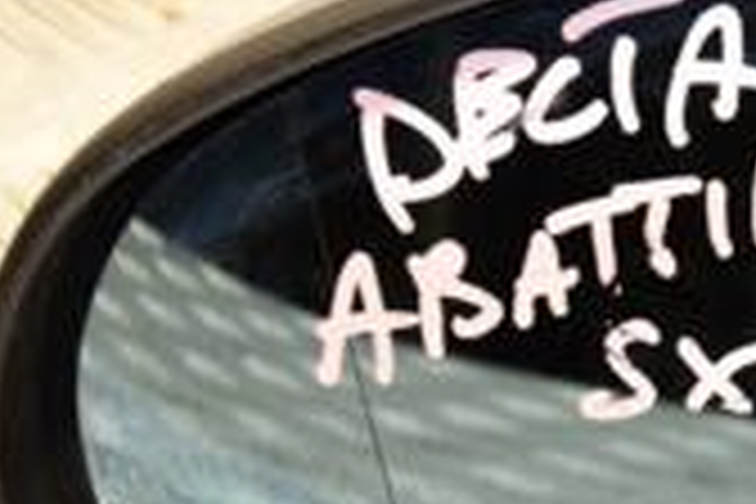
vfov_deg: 4.4
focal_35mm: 311
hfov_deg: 6.6
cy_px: 202
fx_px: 6530
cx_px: 976
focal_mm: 58
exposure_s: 1/160
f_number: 5
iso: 800
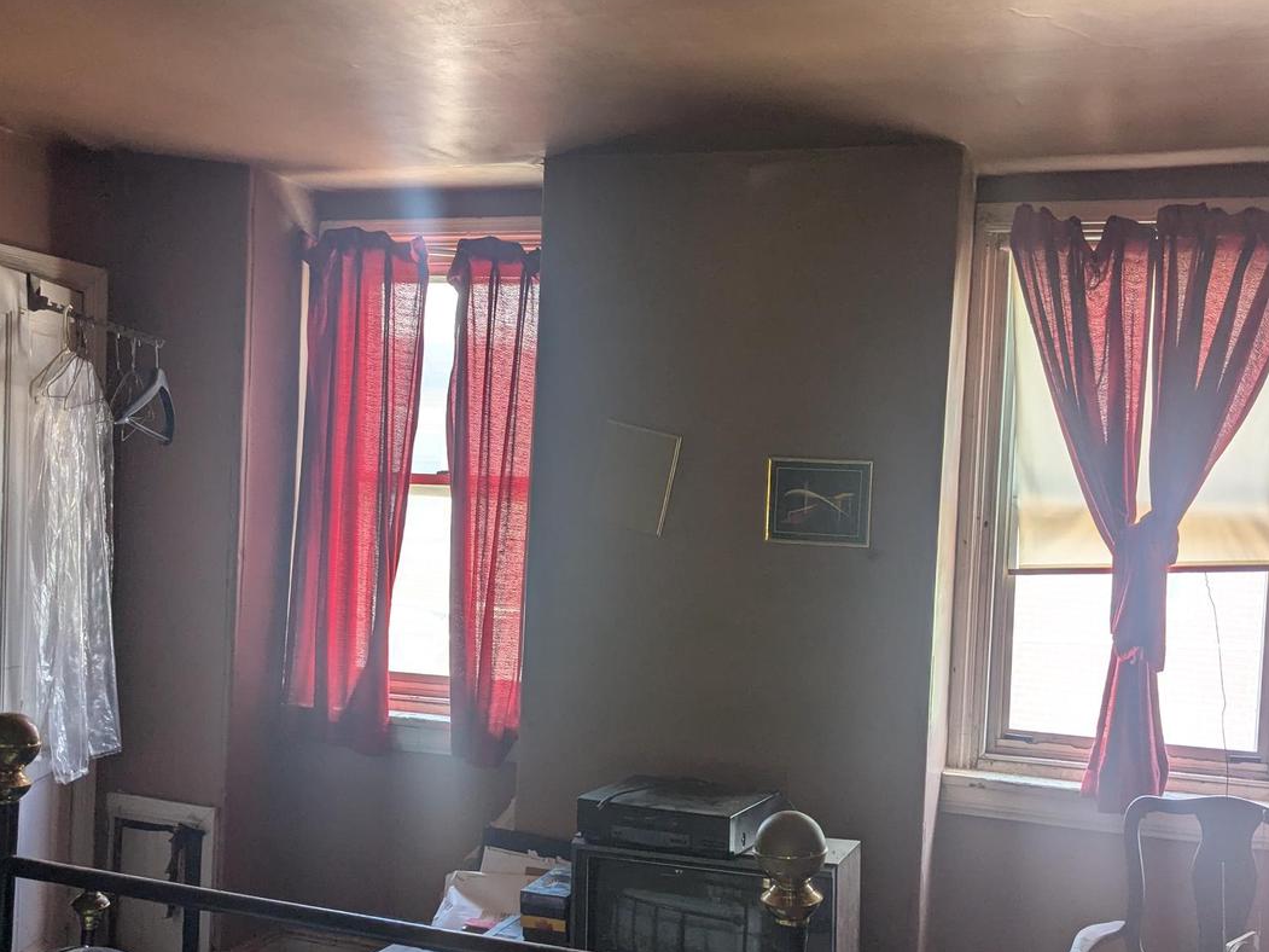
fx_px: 1356
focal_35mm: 37
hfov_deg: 50.1
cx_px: 636
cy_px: 526
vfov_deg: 38.6
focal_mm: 4.38
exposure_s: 1/179
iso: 101
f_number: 1.73
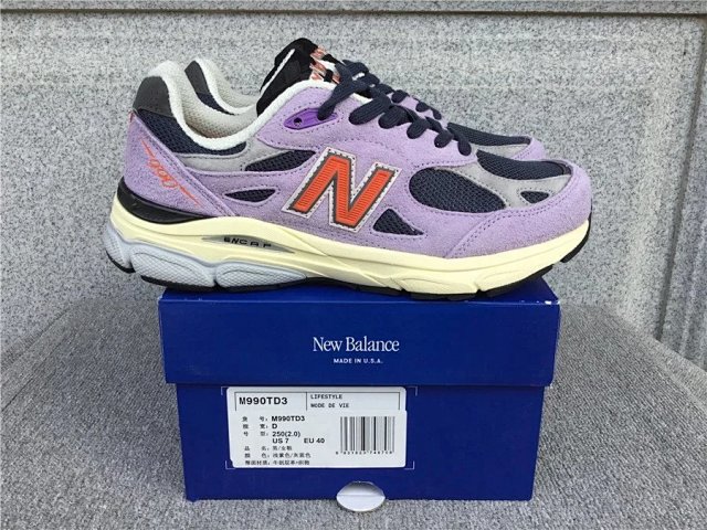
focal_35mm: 31
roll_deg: -0.1
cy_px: 265
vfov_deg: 45.4
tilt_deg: -18.7
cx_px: 354
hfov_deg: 58.4
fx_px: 633
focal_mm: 3.3
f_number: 2.4
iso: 25
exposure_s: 1/338
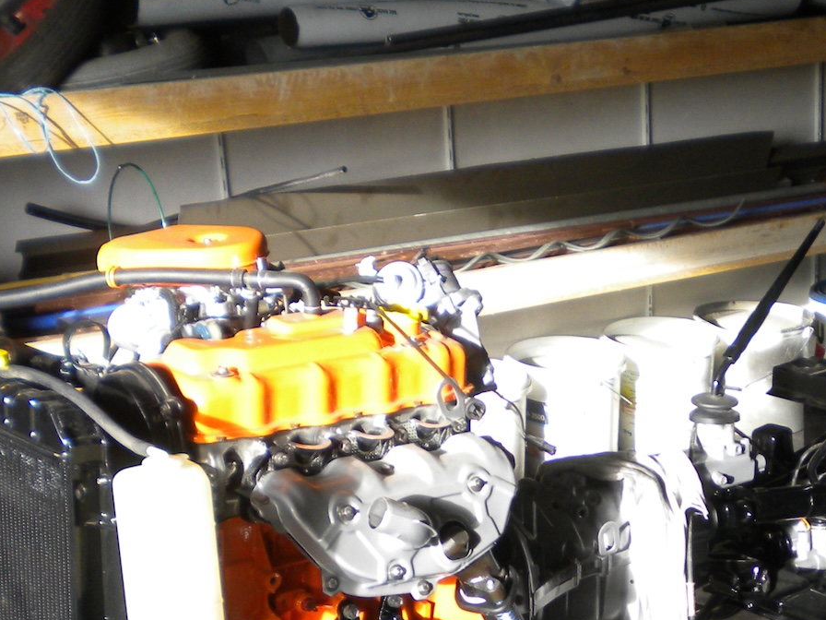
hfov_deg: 25.8
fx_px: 1790
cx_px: 588
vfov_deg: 19.0
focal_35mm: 75
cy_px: 644
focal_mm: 6.3
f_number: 3.1
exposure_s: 1/55.8
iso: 116
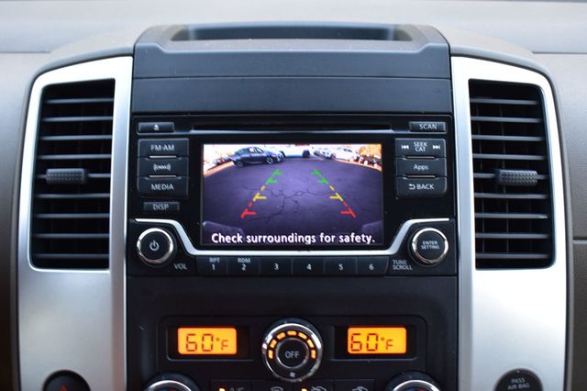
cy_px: 196
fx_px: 929
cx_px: 294
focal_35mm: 57
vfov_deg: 23.8
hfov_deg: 35.1
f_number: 7.1
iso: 400
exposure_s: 1/25
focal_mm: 38
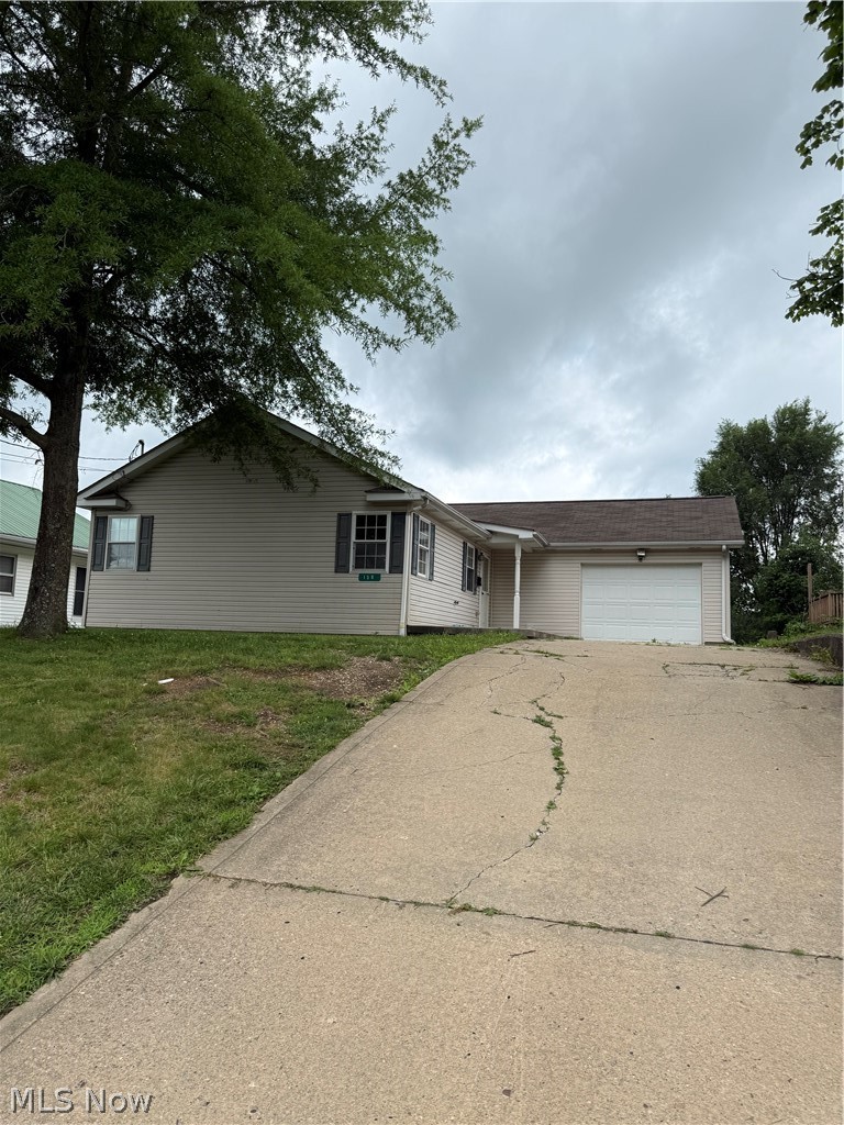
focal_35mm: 24
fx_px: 780
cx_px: 422
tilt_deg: +5.9
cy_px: 562
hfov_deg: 56.8
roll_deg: -1.9
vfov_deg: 71.6
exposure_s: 1/1585
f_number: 1.78
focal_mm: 6.76
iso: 80
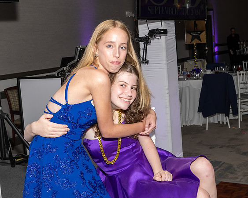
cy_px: 80
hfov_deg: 33.2
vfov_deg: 26.8
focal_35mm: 57
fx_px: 415
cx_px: 101
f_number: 7.1
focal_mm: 28
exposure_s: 1/250
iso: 1000
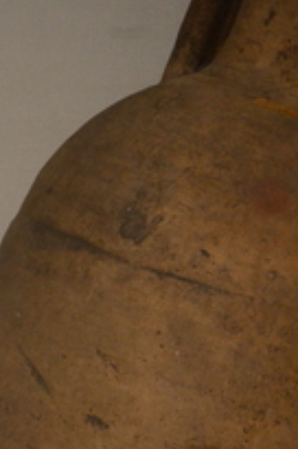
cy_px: 333
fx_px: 3027
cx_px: 199
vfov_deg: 8.5
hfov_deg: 5.6
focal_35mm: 243
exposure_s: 1/50
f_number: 4.8
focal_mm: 50
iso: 1250
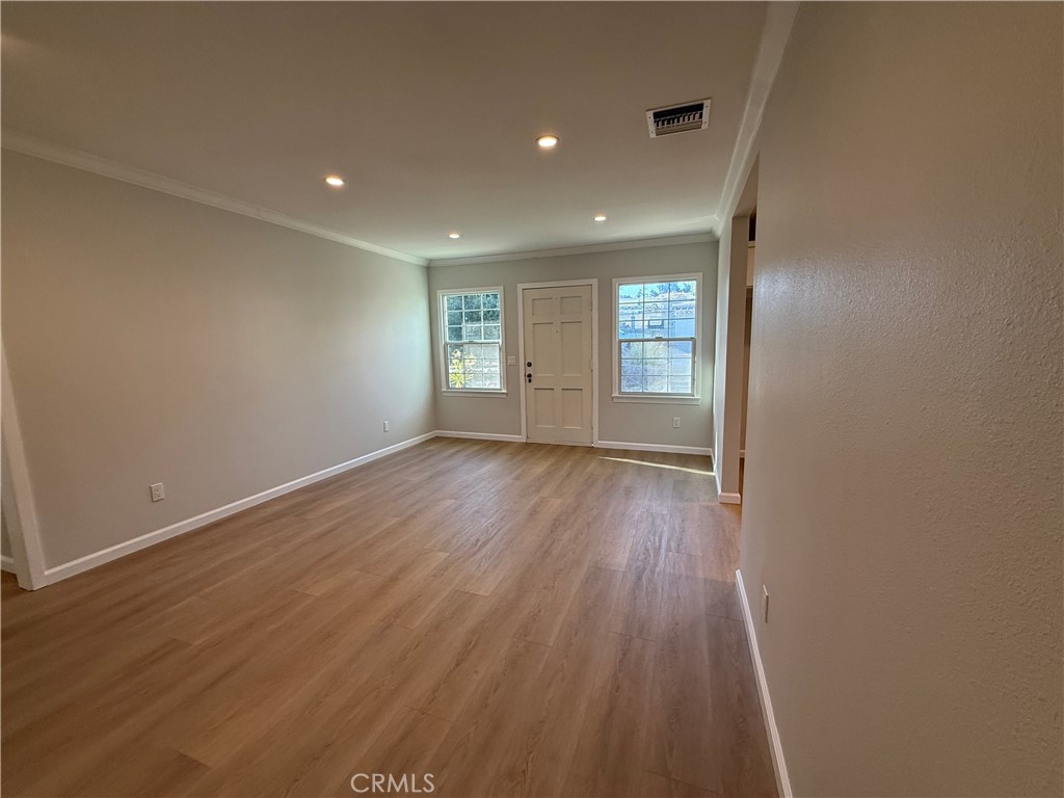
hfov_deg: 102.1
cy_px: 399
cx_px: 532
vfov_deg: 85.7
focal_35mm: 14
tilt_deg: -3.7
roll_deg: +3.8
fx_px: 430
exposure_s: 1/120
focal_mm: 2.22
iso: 80
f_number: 2.2
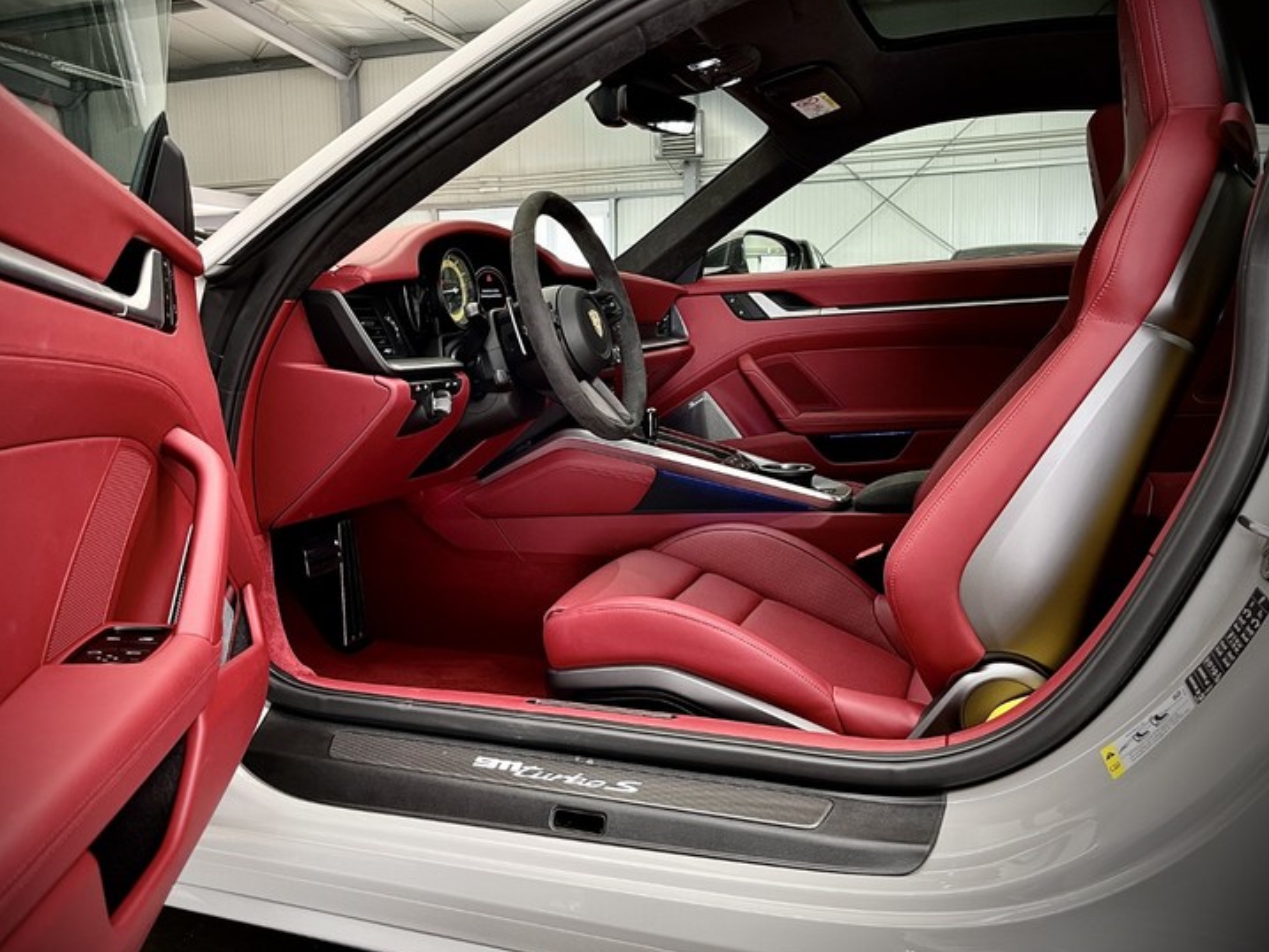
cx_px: 565
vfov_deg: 48.2
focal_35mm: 29
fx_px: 1063
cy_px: 428
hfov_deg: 61.5
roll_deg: +1.4
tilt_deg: -6.9
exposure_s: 1/60
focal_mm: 5.1
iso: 200
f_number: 1.6
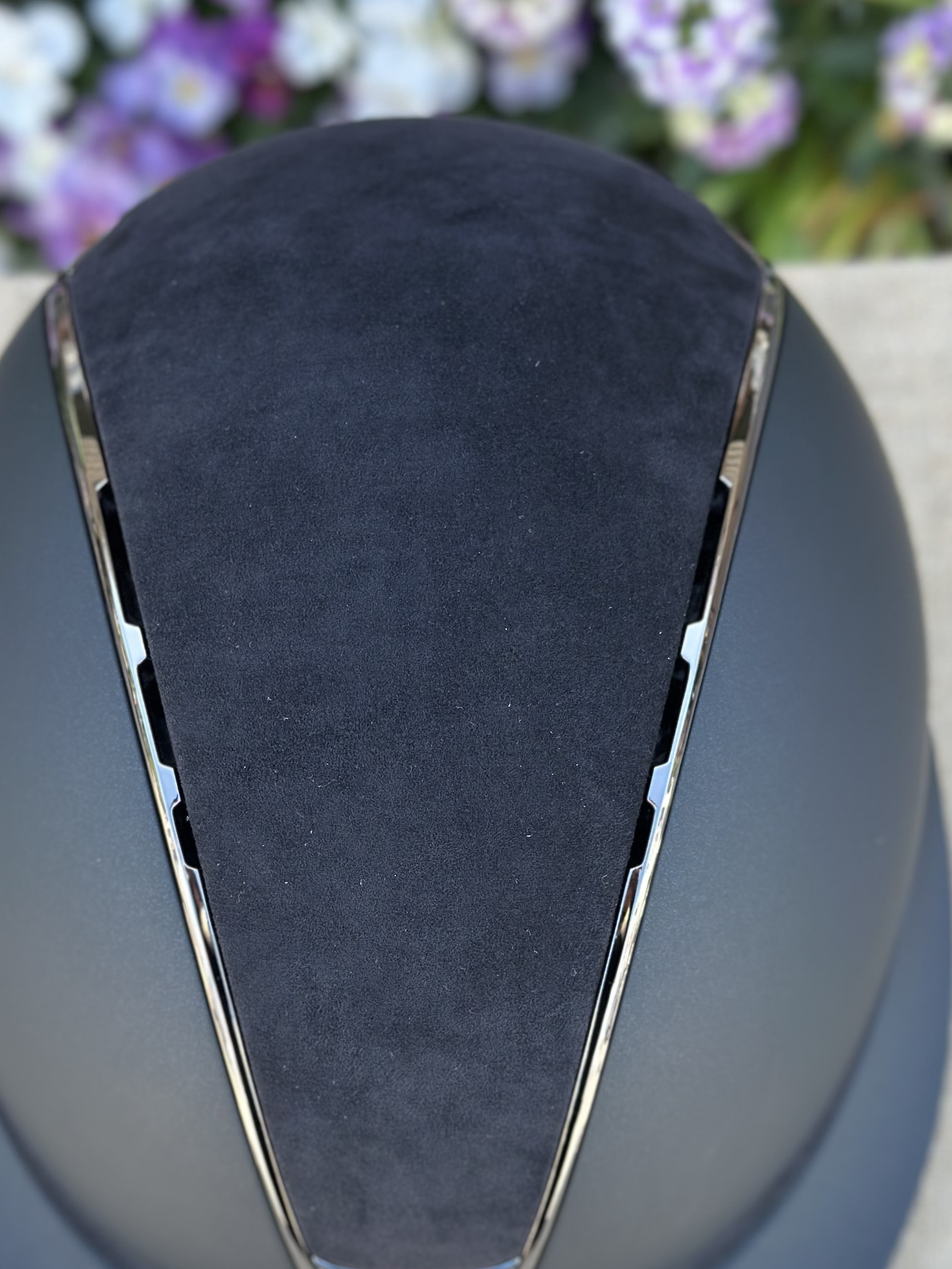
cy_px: 825
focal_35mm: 70
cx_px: 414
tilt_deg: -74.6
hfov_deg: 21.0
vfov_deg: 27.6
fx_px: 2567
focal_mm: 6.86
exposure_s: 1/280
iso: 80
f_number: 1.78
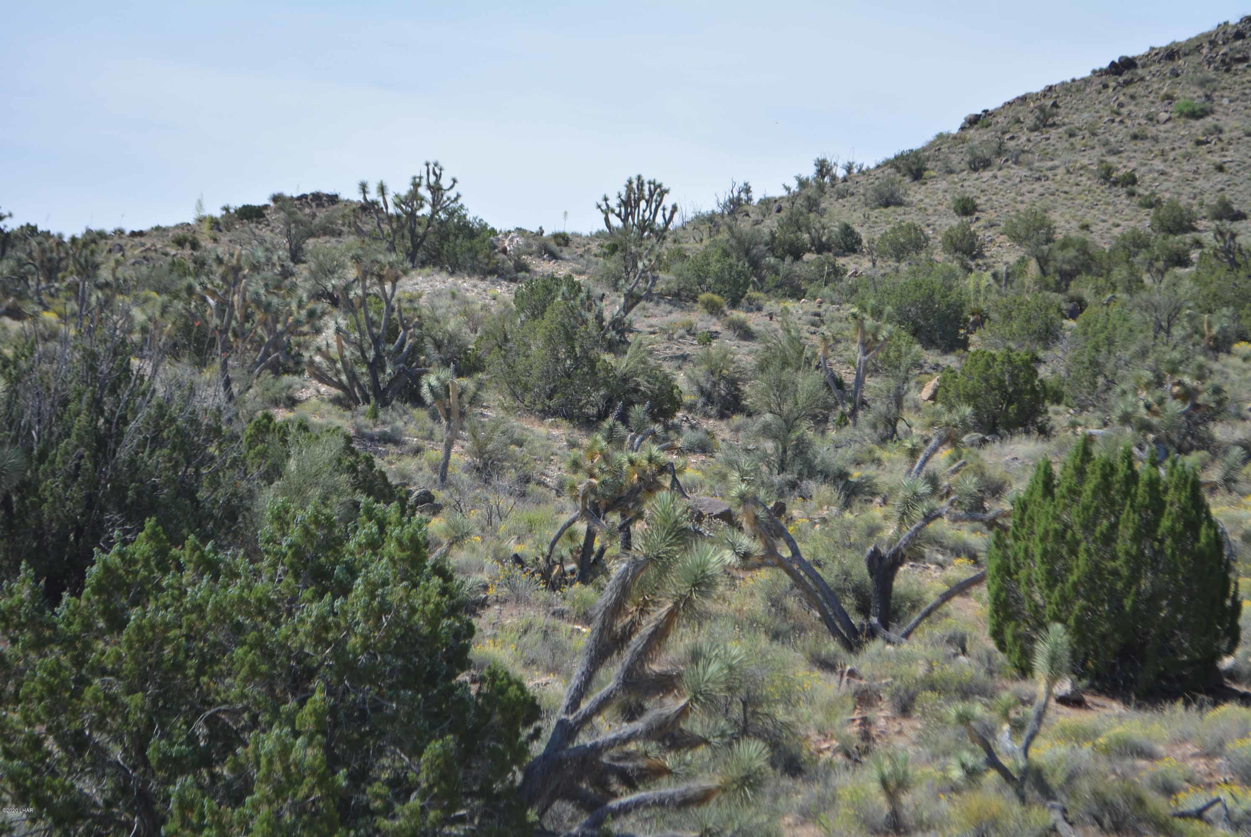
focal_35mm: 82
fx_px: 2869
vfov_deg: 16.6
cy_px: 418
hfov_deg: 24.6
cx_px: 626
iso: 400
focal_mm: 55
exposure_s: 1/1600
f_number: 6.3
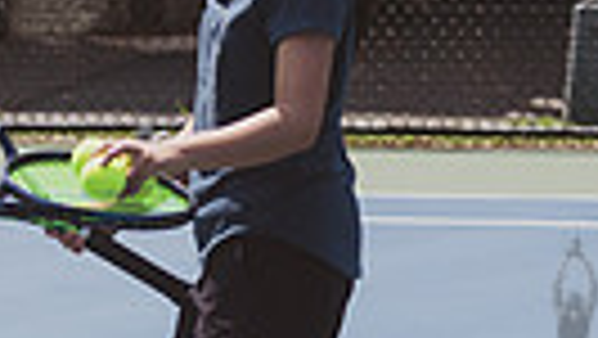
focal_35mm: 531
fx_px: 8425
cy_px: 87
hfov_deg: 4.1
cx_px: -214
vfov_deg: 2.3
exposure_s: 1/2000
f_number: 4.5
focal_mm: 92
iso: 200
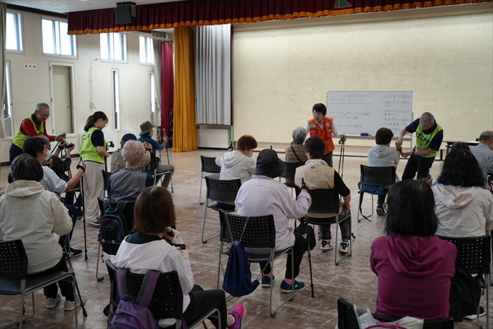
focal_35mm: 39
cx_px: 246
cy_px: 164
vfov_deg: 34.2
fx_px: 534
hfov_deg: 49.5
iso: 200
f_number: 3.5
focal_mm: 39
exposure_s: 1/40
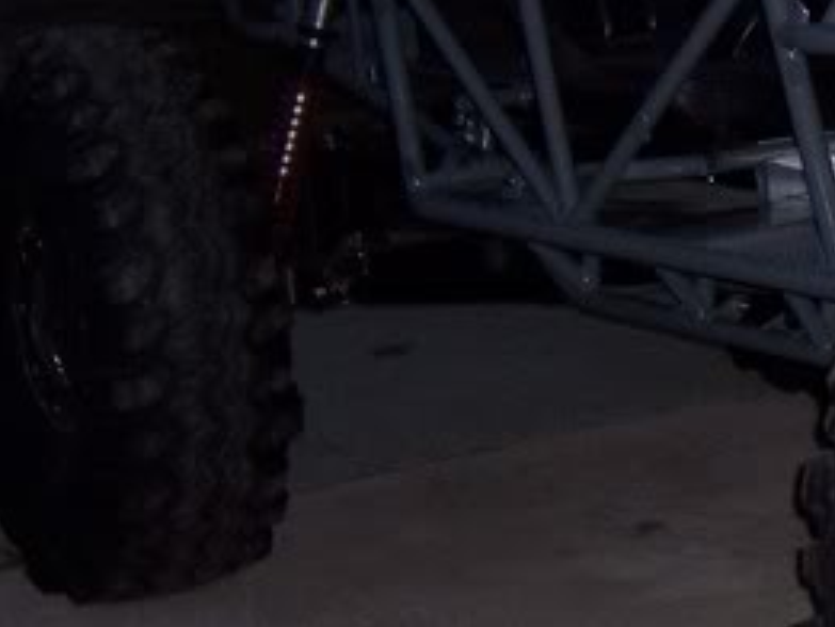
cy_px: 317
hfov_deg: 18.2
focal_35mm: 101
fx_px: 2437
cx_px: 1065
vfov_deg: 14.7
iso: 80
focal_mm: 5.5
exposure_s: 1/60
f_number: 2.8
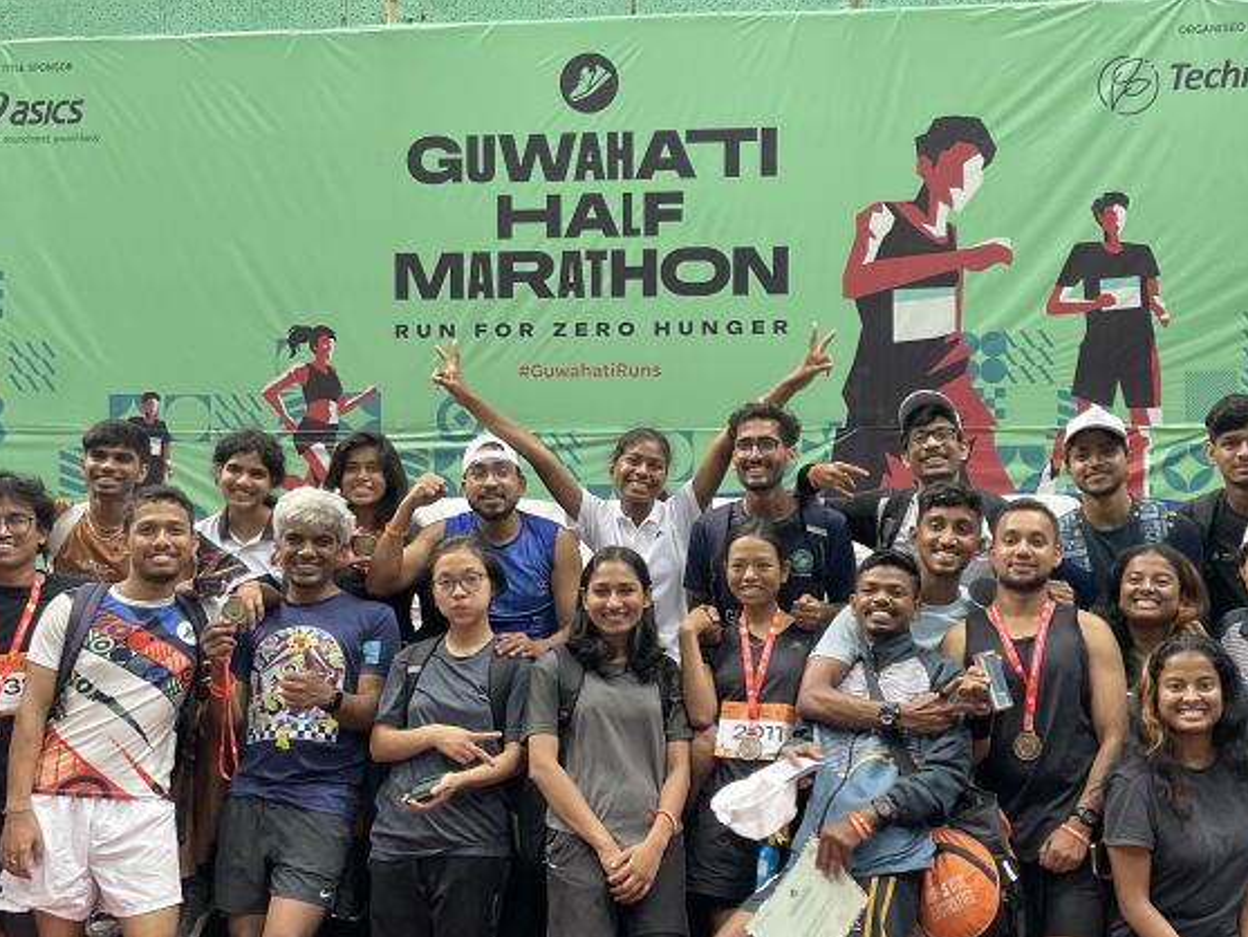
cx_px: 665
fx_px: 1515
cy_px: 528
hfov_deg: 44.8
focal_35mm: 42
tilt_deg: +0.0
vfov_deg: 34.3
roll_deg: -0.2
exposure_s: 1/50
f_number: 1.6
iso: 160
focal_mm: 4.2
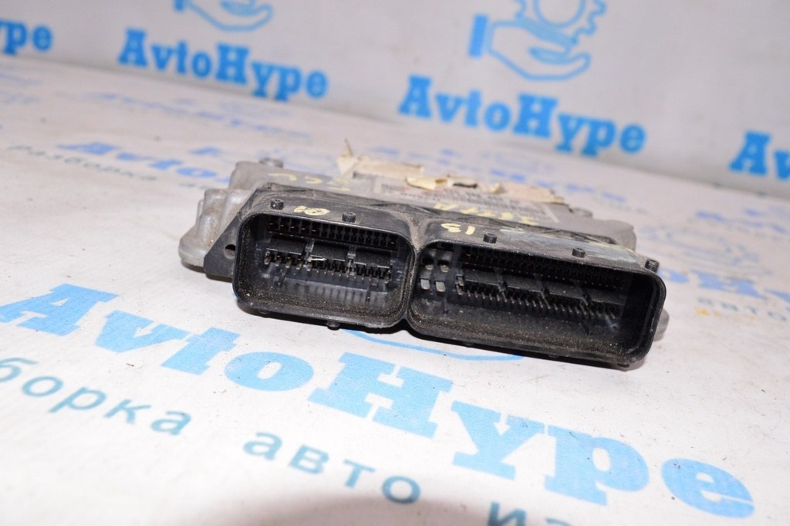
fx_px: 756
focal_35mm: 34
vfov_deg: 38.3
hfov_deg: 55.1
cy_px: 263
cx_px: 395
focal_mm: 23
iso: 1600
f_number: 8
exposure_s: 1/160
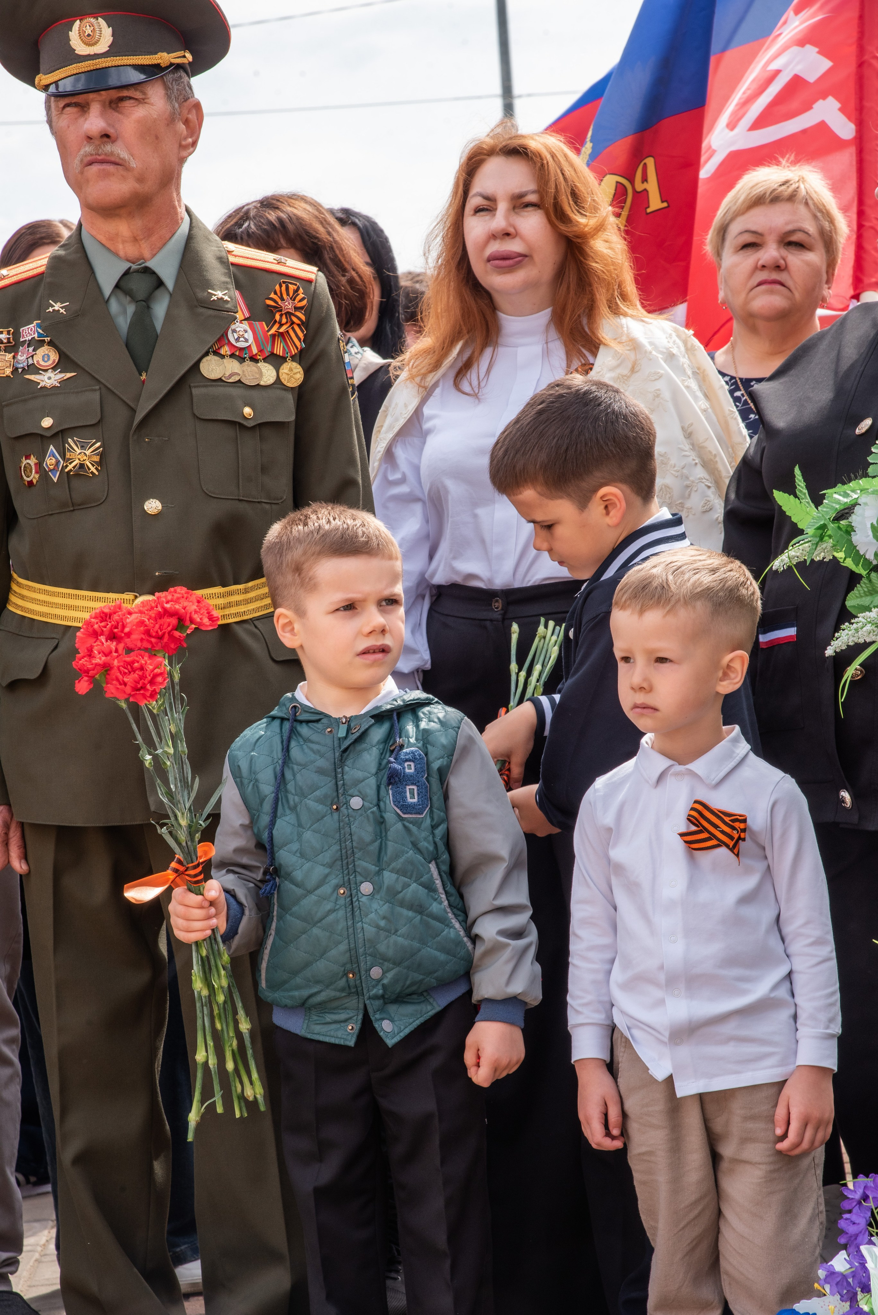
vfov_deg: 20.4
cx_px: 439
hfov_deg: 13.7
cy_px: 658
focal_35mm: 100
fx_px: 3655
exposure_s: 1/160
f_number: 13
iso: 320
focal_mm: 100
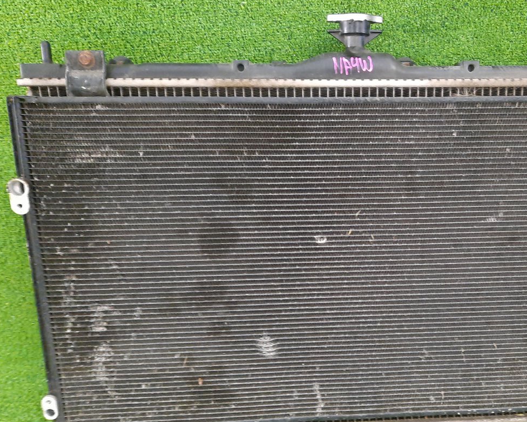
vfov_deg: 41.0
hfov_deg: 49.6
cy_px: 244
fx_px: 562
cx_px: 341
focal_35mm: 36
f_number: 2
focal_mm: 4.6
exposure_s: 1/25
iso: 705
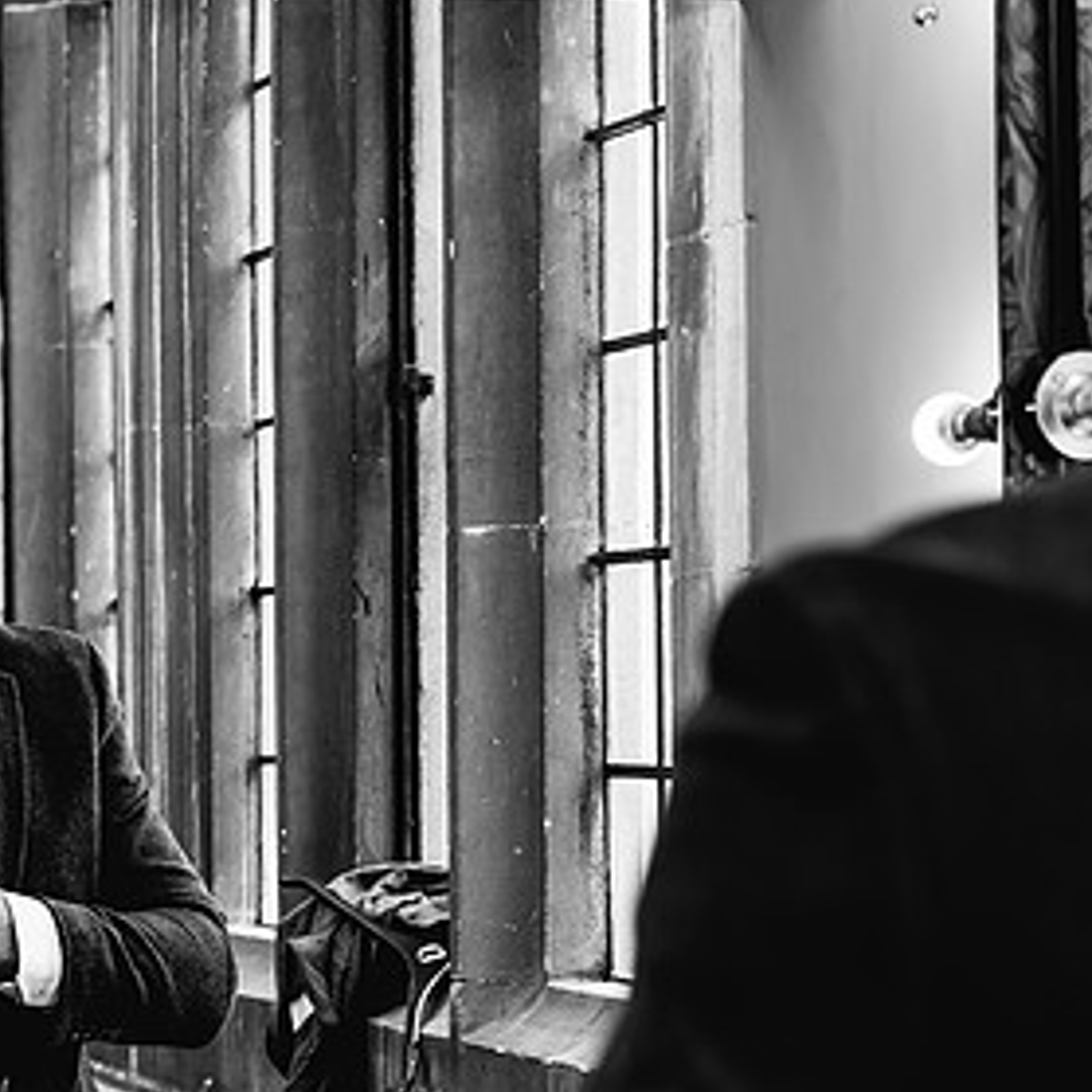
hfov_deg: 15.6
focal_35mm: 111
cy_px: 675
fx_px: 3962
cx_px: 176
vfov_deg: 15.7
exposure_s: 1/160
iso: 640
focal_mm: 62
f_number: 4
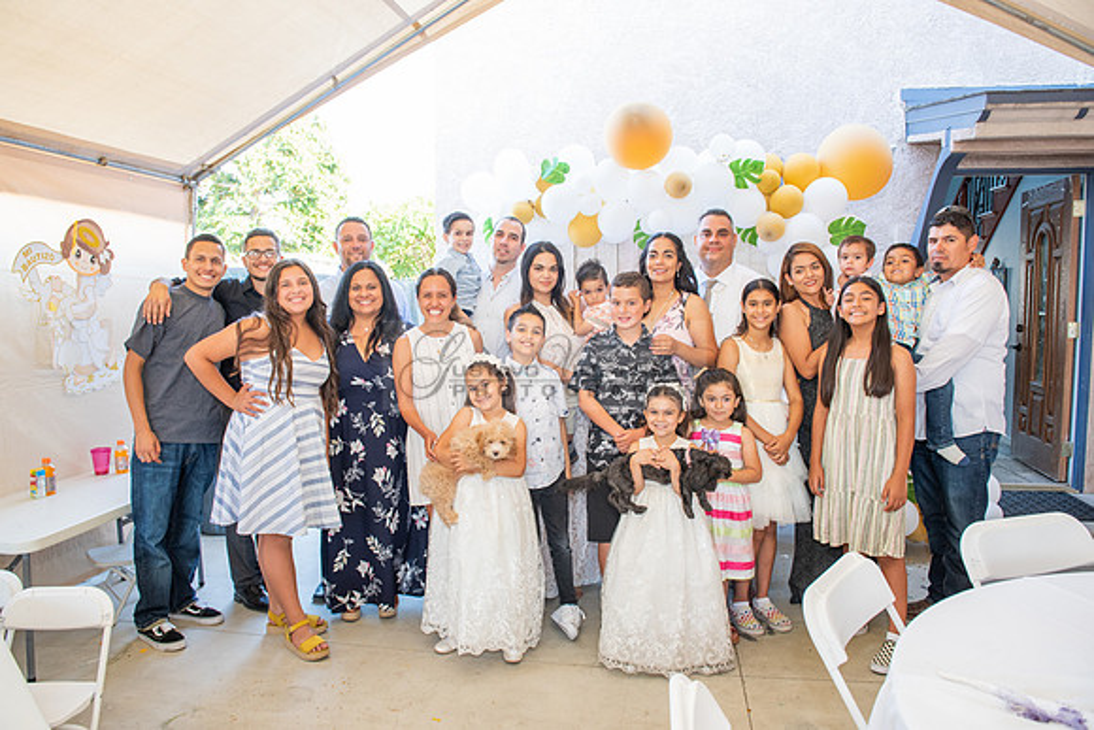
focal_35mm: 25
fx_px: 757
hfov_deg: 71.7
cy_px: 365
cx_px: 536
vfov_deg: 51.5
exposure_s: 1/80
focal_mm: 24
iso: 500
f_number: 4.5
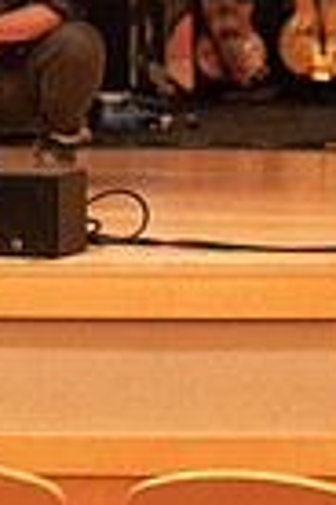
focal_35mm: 208
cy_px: 263
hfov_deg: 6.6
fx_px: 2912
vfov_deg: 9.9
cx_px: 113
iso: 12800
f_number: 2.8
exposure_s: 1/160
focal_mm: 64
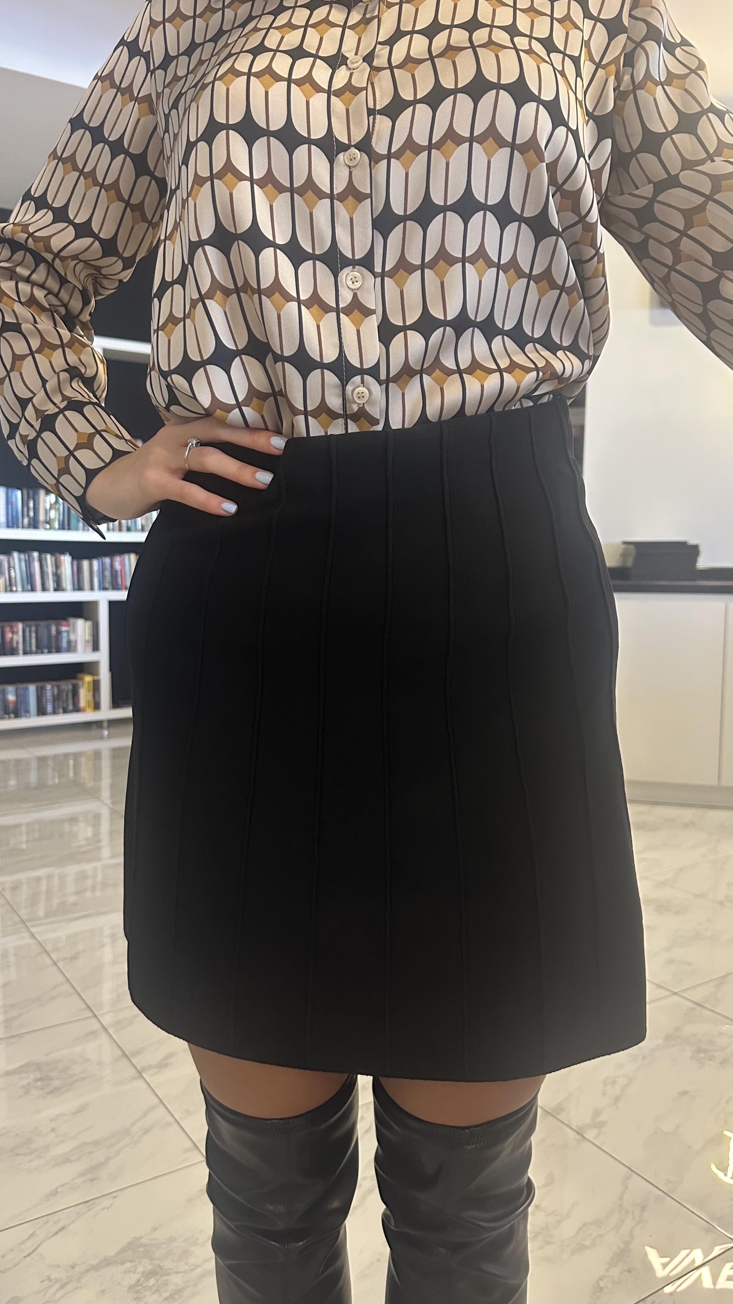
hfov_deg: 42.8
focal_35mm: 27
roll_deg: +1.0
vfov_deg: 69.8
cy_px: 633
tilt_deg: -4.9
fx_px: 933
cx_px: 327
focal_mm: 6.86
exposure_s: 1/50
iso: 500
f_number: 1.78
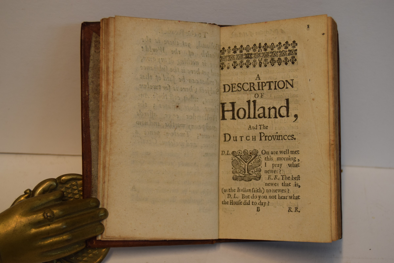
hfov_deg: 29.9
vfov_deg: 20.2
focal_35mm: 68
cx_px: 197
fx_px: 739
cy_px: 132
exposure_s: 1/125
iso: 400
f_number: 5.6
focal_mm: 45
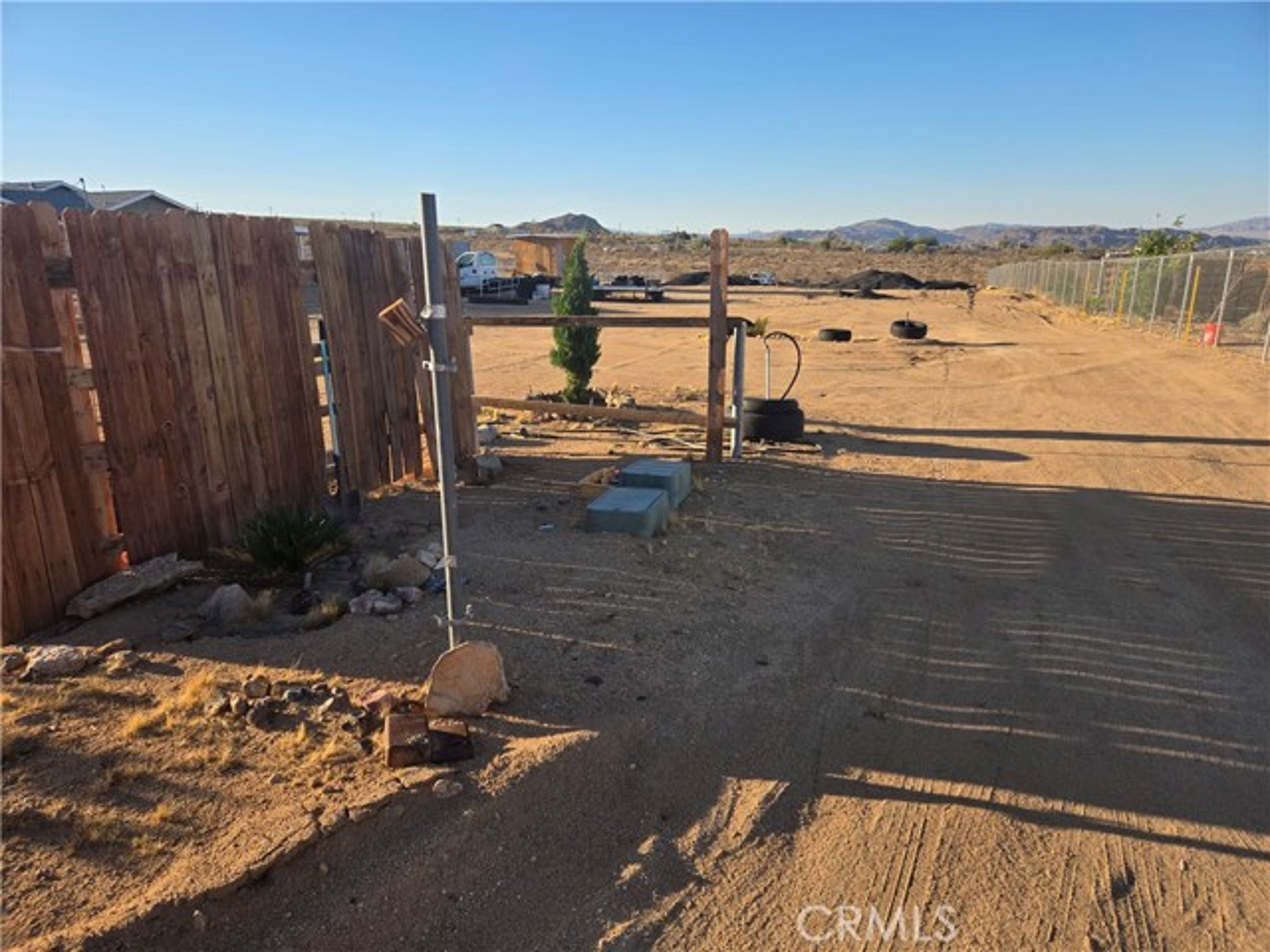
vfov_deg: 58.9
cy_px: 476
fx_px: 844
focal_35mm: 23
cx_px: 635
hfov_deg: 73.9
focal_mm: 5.4
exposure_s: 1/942
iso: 25
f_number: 1.8
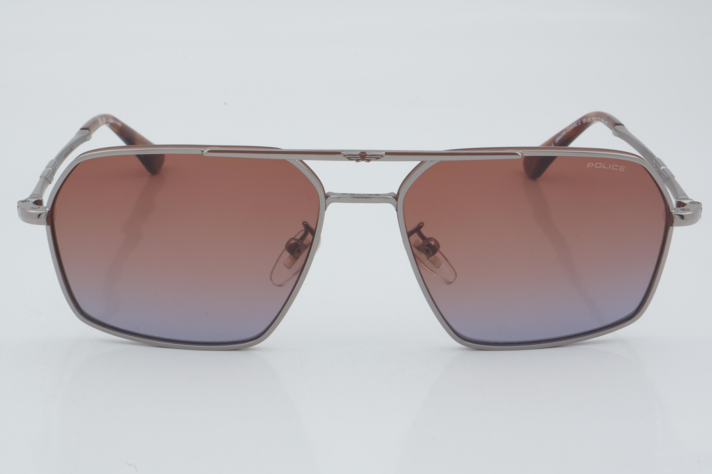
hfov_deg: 27.0
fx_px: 1483
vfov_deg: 18.2
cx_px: 356
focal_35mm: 75
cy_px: 237
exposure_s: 1/3
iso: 100
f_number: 32
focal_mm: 50
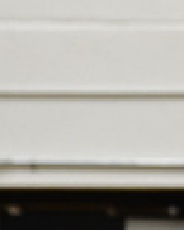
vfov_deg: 1.6
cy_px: 1
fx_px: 8264
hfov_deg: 1.3
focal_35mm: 1214
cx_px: 479
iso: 4000
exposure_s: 1/500
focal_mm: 200
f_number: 3.5
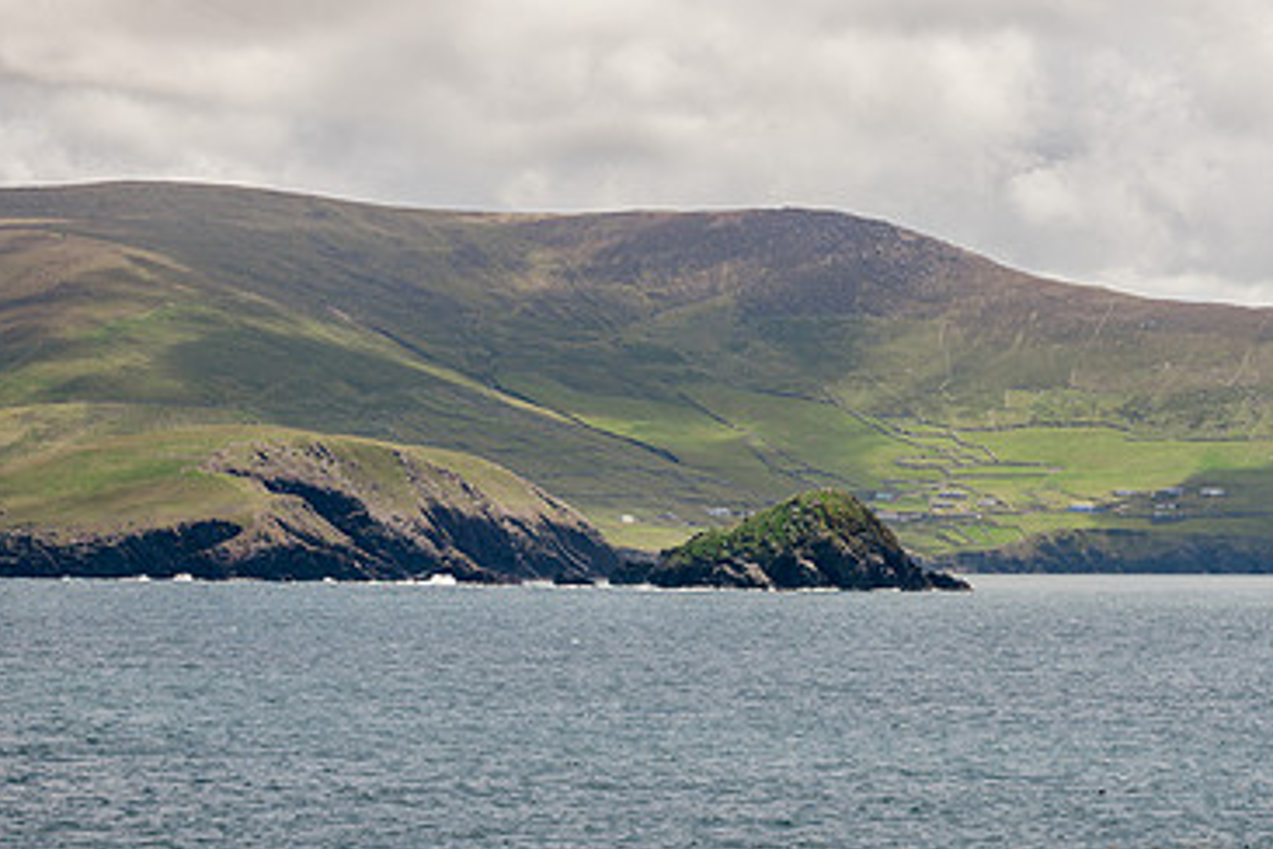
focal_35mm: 111
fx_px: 3925
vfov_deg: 12.3
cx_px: 824
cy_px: 357
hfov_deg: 18.4
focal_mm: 70
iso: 160
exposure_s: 1/400
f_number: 11
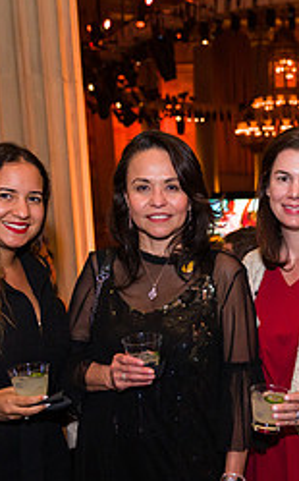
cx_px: 289
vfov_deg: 35.5
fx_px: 745
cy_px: 301
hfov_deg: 22.0
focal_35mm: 57
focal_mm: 24
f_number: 3.2
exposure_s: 1/200
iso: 1600
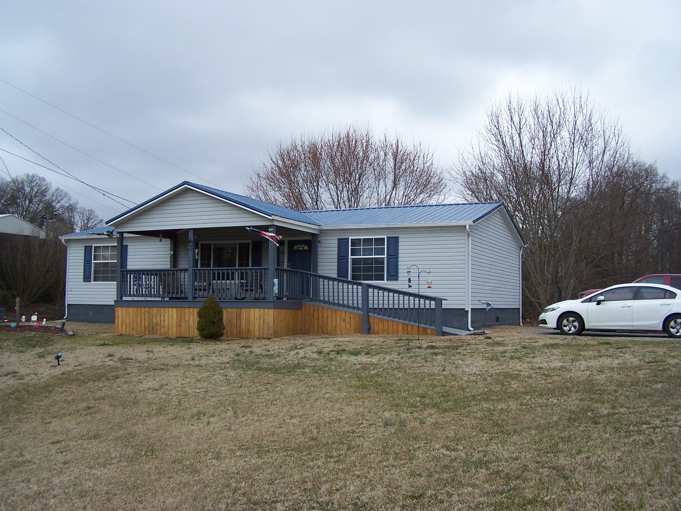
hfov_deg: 49.0
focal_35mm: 38
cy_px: 256
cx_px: 340
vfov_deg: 37.7
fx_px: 748
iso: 80
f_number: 2.8
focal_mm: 6.3
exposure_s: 1/250
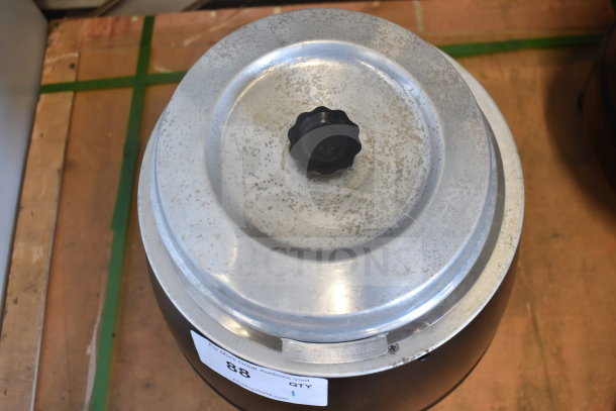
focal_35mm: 36
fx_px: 616
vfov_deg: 36.9
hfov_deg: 53.1
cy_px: 206
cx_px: 308
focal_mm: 24
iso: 640
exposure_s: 1/40
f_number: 3.8
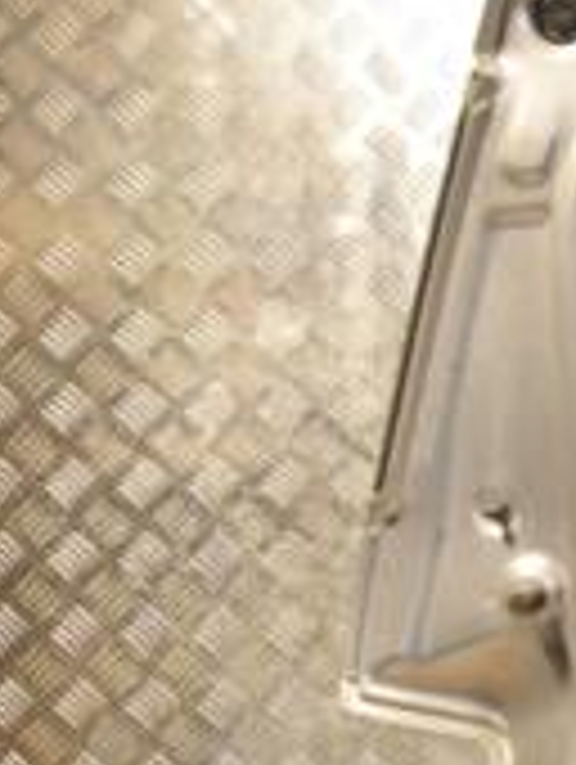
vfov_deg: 18.4
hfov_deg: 11.7
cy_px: 450
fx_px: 2361
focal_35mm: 107
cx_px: 1318
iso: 800
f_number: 6.3
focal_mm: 21
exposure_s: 1/200
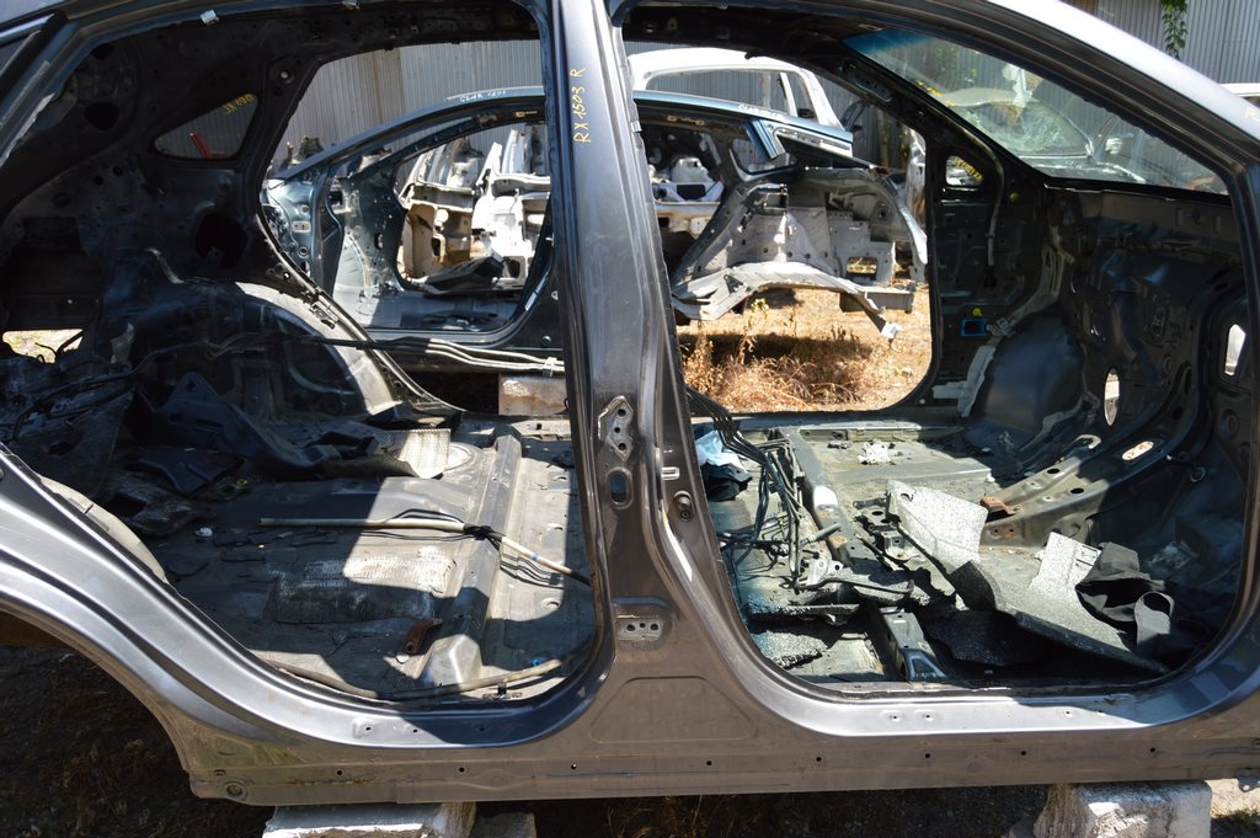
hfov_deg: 67.4
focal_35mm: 27
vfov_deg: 47.9
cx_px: 630
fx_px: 944
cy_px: 419
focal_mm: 18
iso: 100
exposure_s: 1/160
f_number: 6.3
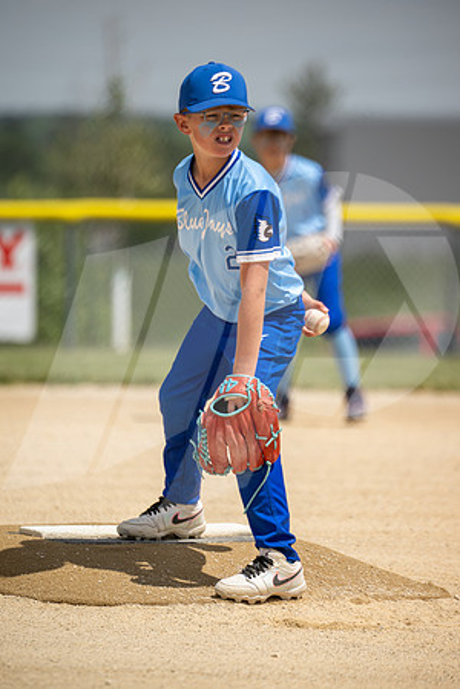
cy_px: 344
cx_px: 230
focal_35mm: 400
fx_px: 7666
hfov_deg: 3.4
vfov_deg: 5.2
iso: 400
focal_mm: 400
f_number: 5.6
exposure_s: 1/1600
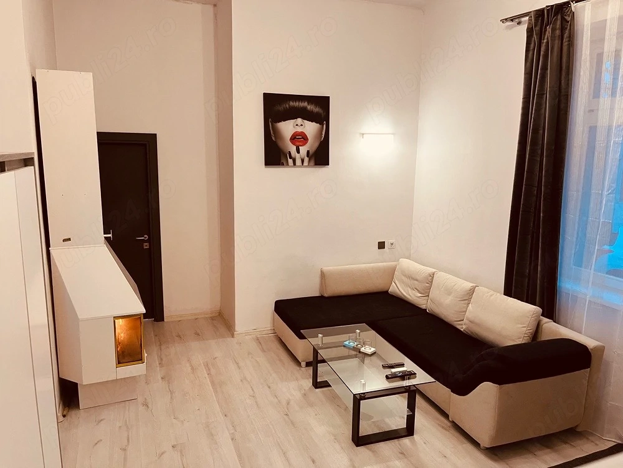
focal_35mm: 26
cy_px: 234
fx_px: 468
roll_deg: +0.0
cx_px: 312
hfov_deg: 67.3
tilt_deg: -9.4
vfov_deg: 53.1
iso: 160
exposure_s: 1/60
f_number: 1.6
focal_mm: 5.1
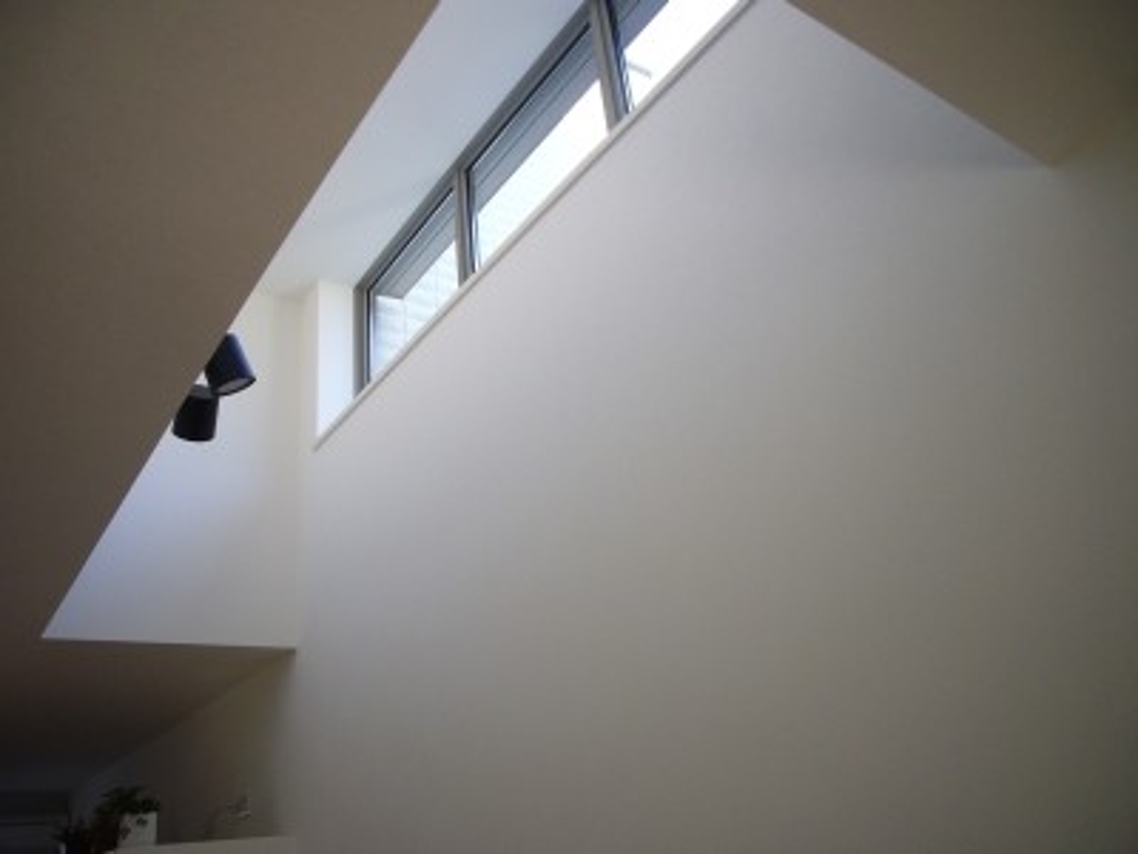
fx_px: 920
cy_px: 427
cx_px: 569
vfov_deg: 49.7
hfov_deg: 63.4
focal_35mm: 28
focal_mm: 4.6
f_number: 2.8
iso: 80
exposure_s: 1/50
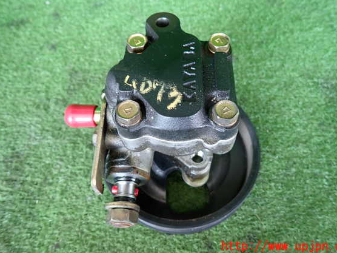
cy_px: 118
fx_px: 263
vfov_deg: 51.3
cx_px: 176
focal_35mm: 27
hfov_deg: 65.3
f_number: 2
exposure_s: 1/40
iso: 200
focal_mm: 4.5
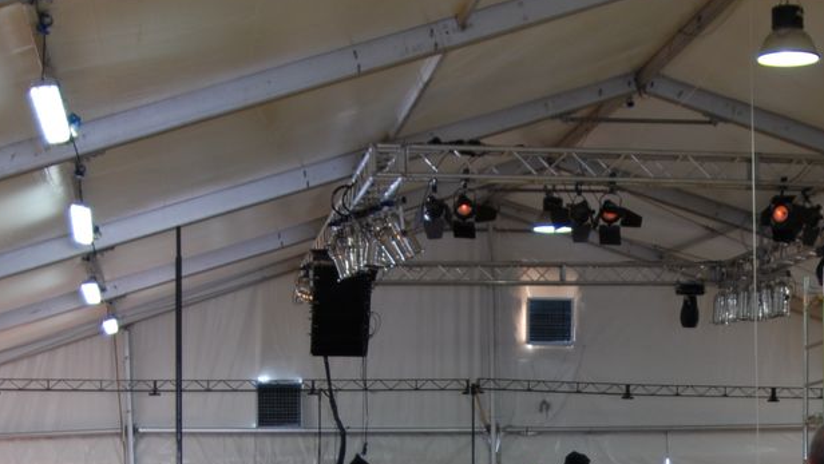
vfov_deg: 12.1
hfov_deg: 21.6
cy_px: 526
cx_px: 587
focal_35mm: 98
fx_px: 2142
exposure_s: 1/20
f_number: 3.5
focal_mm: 24
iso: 125
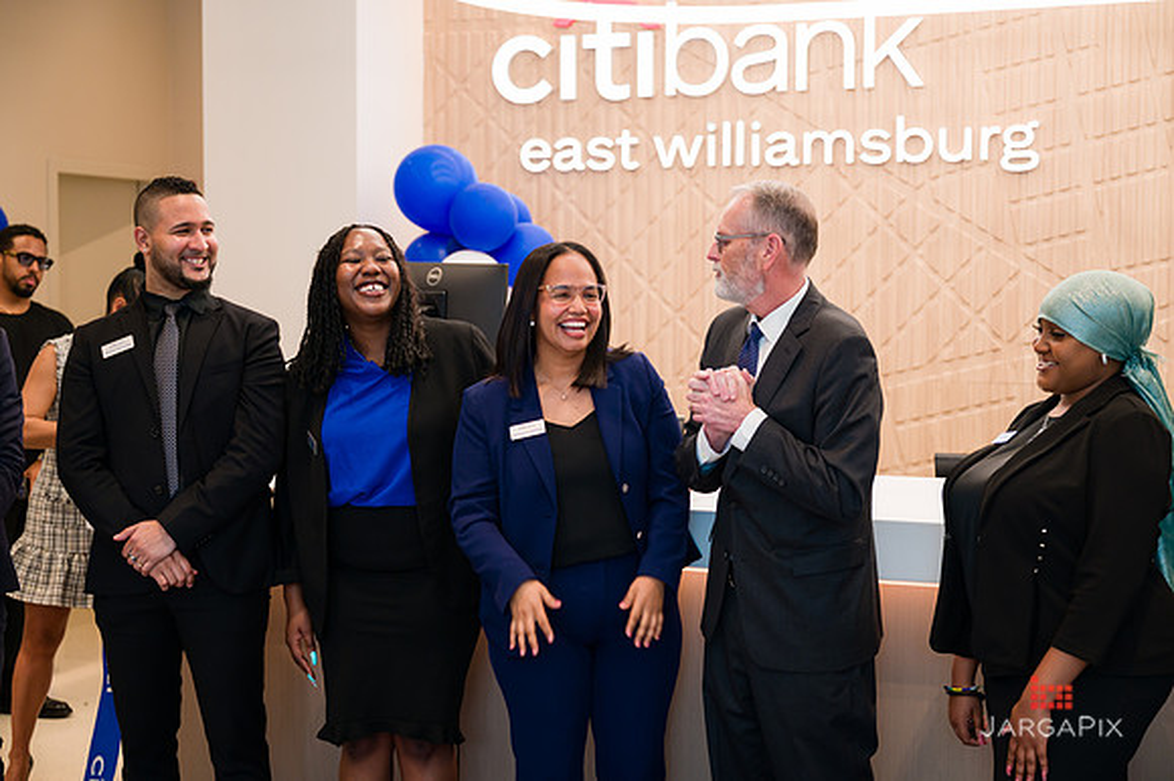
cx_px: 587
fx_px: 1700
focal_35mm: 52
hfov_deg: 38.1
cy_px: 390
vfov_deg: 25.9
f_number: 3.2
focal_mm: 52
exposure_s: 1/200
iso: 400
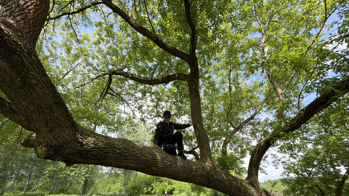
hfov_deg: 99.4
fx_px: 148
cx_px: 175
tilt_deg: +23.6
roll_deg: +1.6
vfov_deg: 65.6
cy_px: 128
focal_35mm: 16
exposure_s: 1/514
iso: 40
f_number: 2.2
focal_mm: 2.22
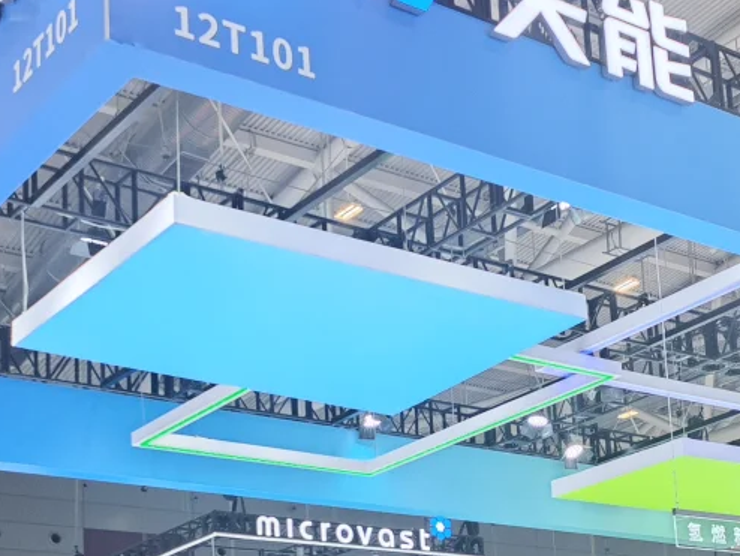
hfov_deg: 28.9
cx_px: 448
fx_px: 1433
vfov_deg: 21.3
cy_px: 546
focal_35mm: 67
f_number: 2
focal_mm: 6.68
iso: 160
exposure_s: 1/101
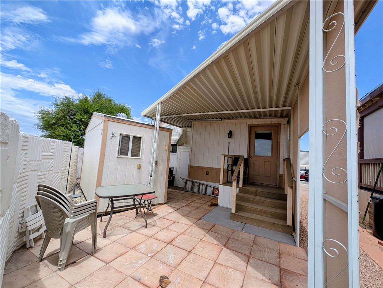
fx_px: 133
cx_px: 192
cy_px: 144
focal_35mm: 12
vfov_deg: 94.6
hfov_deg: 110.5
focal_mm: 2.23
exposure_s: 1/2725
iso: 39
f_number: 1.95
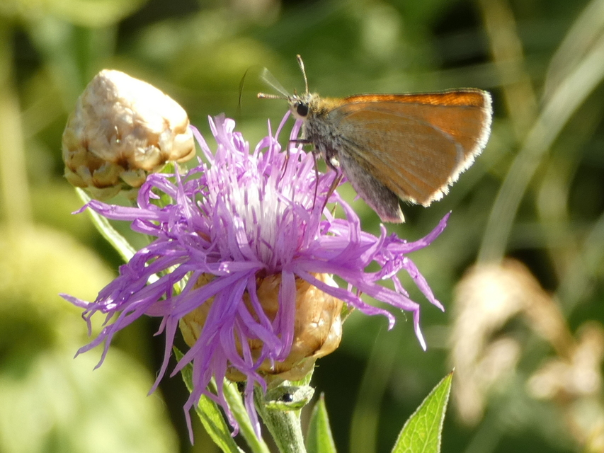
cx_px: 302
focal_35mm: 120
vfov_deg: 12.4
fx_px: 2094
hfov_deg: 16.4
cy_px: 226
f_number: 5.1
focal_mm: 21.5
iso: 100
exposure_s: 1/80
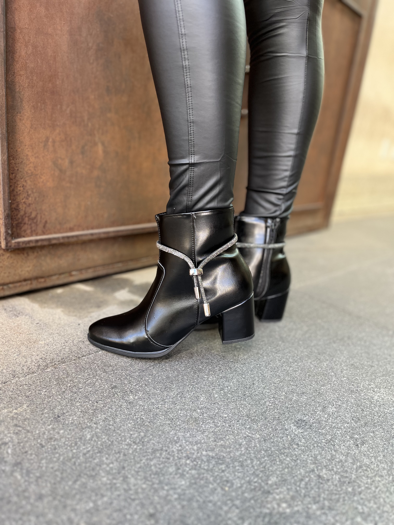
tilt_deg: -19.3
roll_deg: -6.6
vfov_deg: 67.3
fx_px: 395
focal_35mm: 26
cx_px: 197
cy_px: 262
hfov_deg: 53.1
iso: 100
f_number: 1.6
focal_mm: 5.1
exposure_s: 1/120
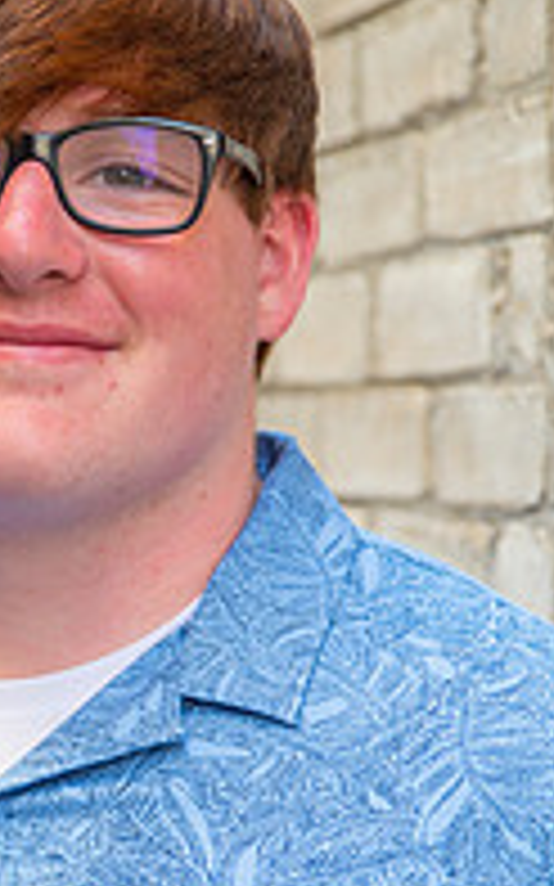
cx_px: -18
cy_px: 810
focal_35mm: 135
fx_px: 3264
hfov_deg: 9.6
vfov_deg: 15.3
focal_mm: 58
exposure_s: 1/125
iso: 160
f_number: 2.8
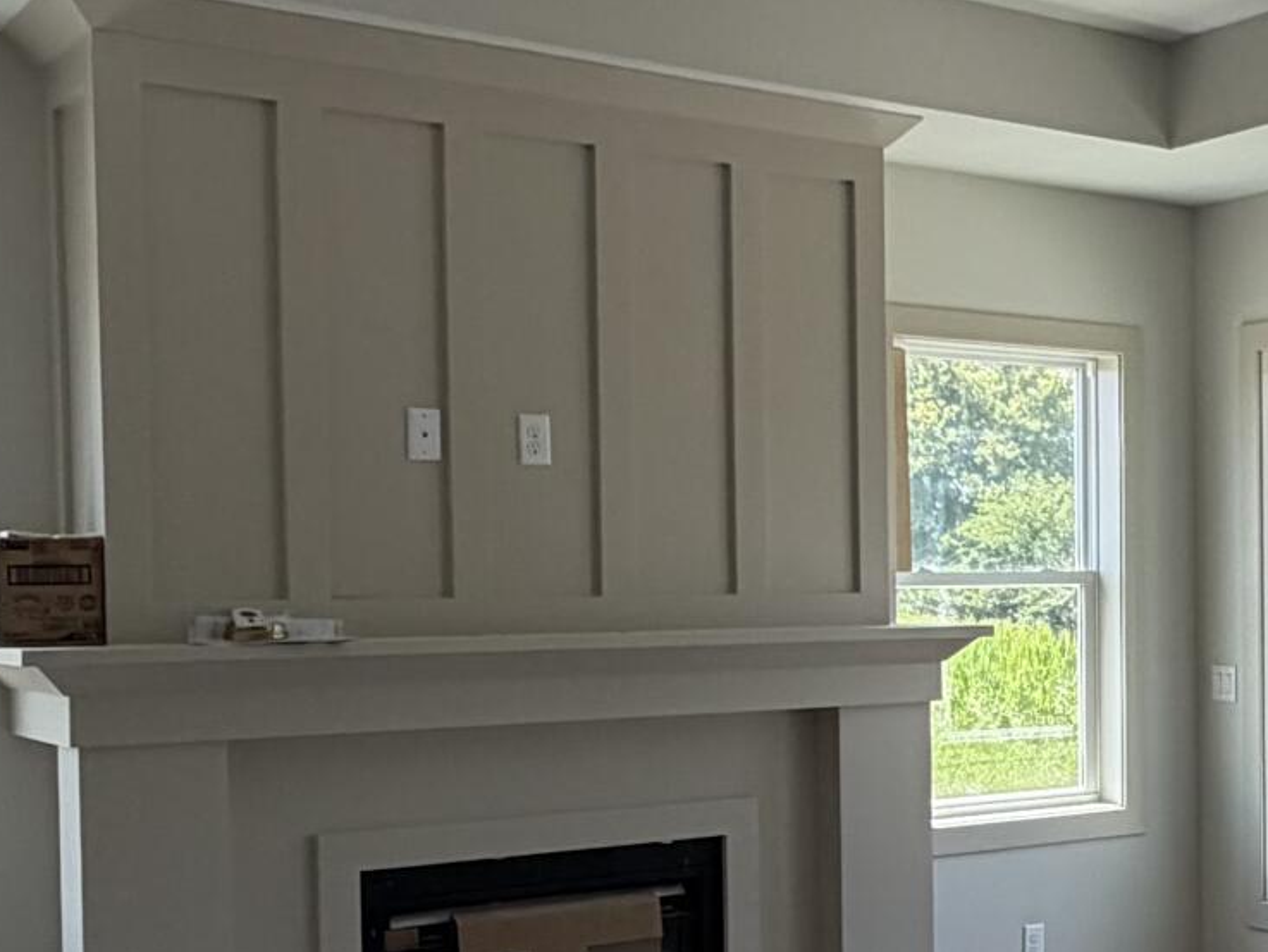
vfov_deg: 25.5
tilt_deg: -1.5
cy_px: 639
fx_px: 2088
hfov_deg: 31.7
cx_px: 1206
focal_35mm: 57
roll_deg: +0.4
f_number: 2.2
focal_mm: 2.22
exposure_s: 1/217
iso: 64
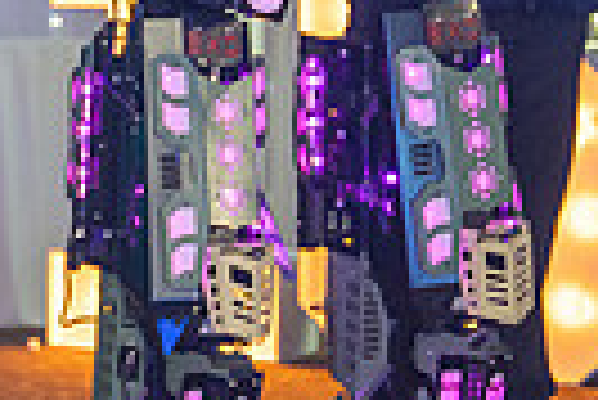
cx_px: -517
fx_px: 3475
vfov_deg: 6.6
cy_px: 2
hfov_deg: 9.3
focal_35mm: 209
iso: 1250
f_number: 2.8
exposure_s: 1/200
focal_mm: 48
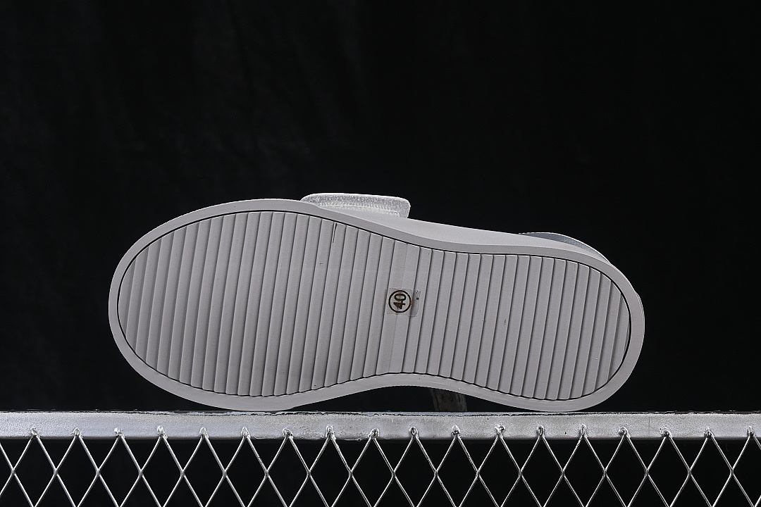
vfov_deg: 18.2
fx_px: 1585
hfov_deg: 27.0
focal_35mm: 75
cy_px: 254
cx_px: 380
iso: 160
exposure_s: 1/80
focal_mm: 50
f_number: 8
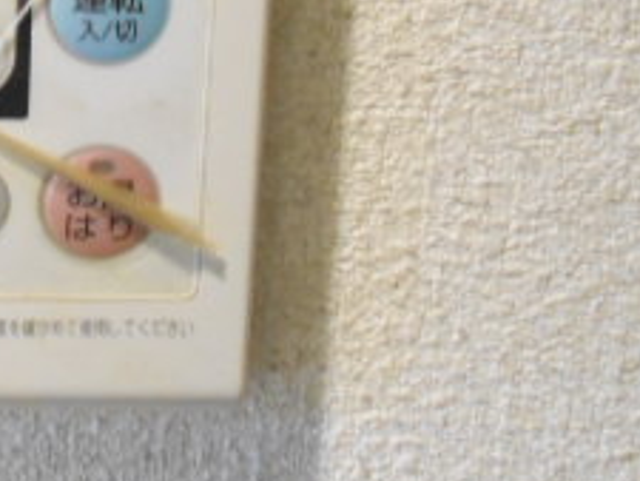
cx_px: -125
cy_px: 43
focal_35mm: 74
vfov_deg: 19.5
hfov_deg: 24.0
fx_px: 1369
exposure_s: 1/30
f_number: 3.2
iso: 800
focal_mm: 4.6
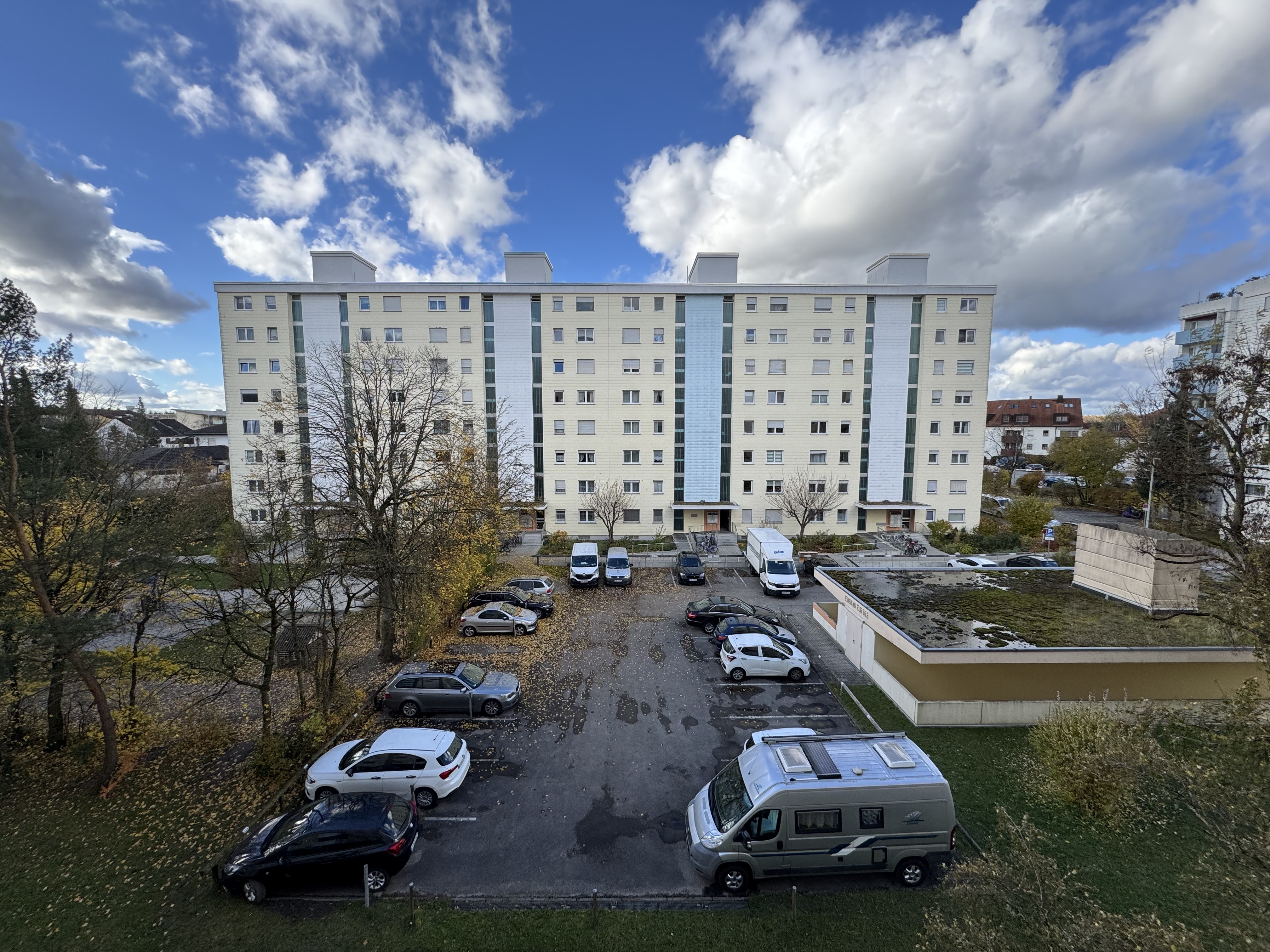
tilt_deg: -4.8
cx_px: 635
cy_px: 476
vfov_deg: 85.7
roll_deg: +1.0
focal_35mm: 14
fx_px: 514
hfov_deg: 102.1
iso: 40
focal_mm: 2.22
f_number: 2.2
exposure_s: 1/646
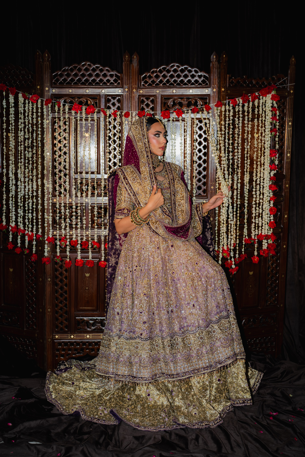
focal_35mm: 50
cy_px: 228
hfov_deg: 27.0
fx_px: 635
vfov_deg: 39.6
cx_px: 152
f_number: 3.2
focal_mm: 50
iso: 80
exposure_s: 1/160
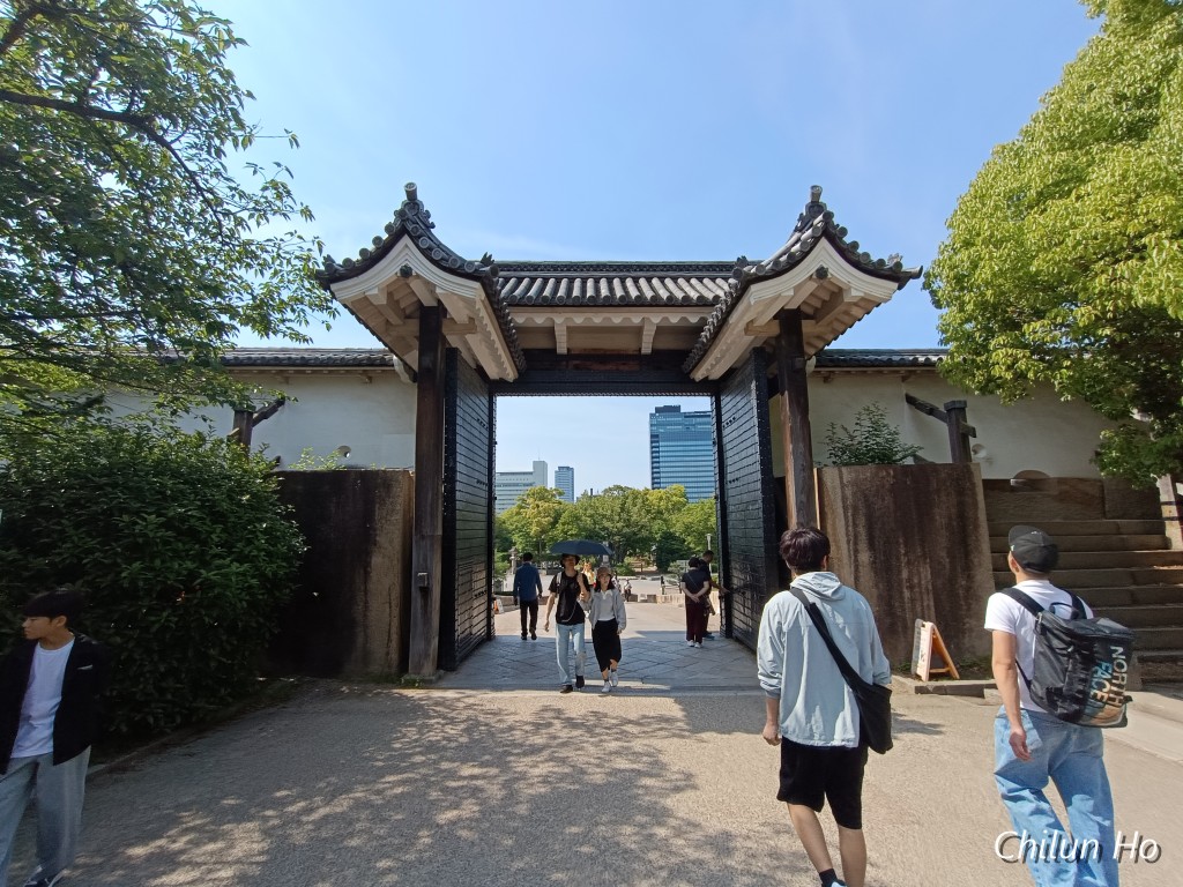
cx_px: 592
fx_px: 547
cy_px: 444
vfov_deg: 78.1
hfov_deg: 94.5
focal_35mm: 16
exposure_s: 1/936
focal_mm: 1.66
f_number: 2.2
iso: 50
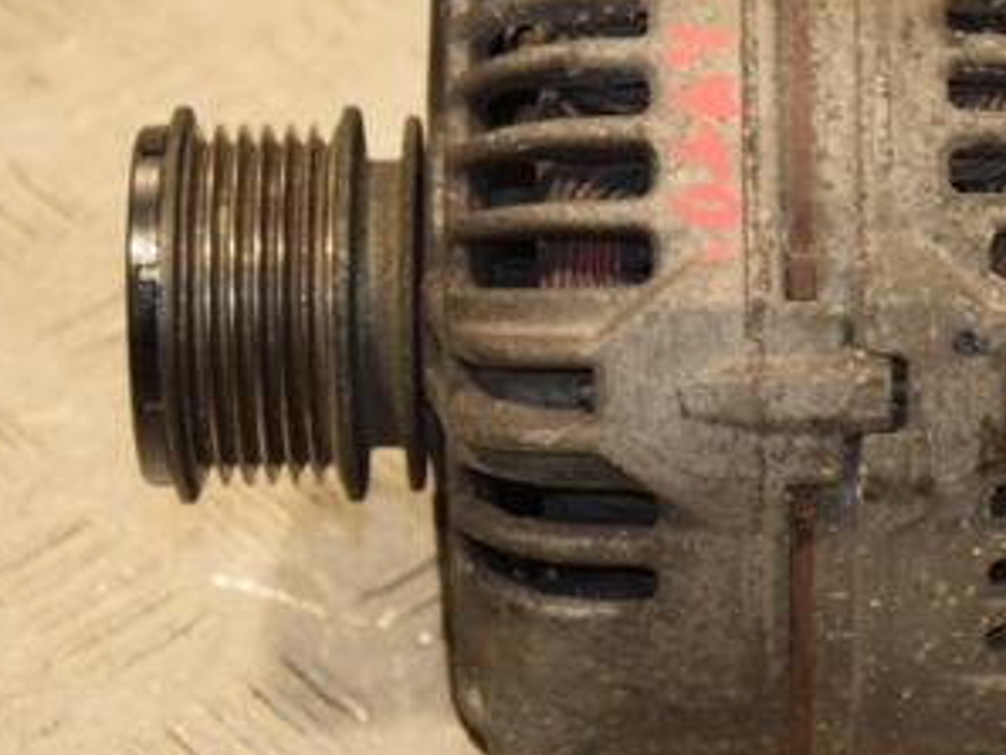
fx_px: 5582
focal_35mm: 192
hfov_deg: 10.3
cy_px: 369
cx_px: 803
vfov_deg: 7.7
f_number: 5.3
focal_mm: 66
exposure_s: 1/125
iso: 800
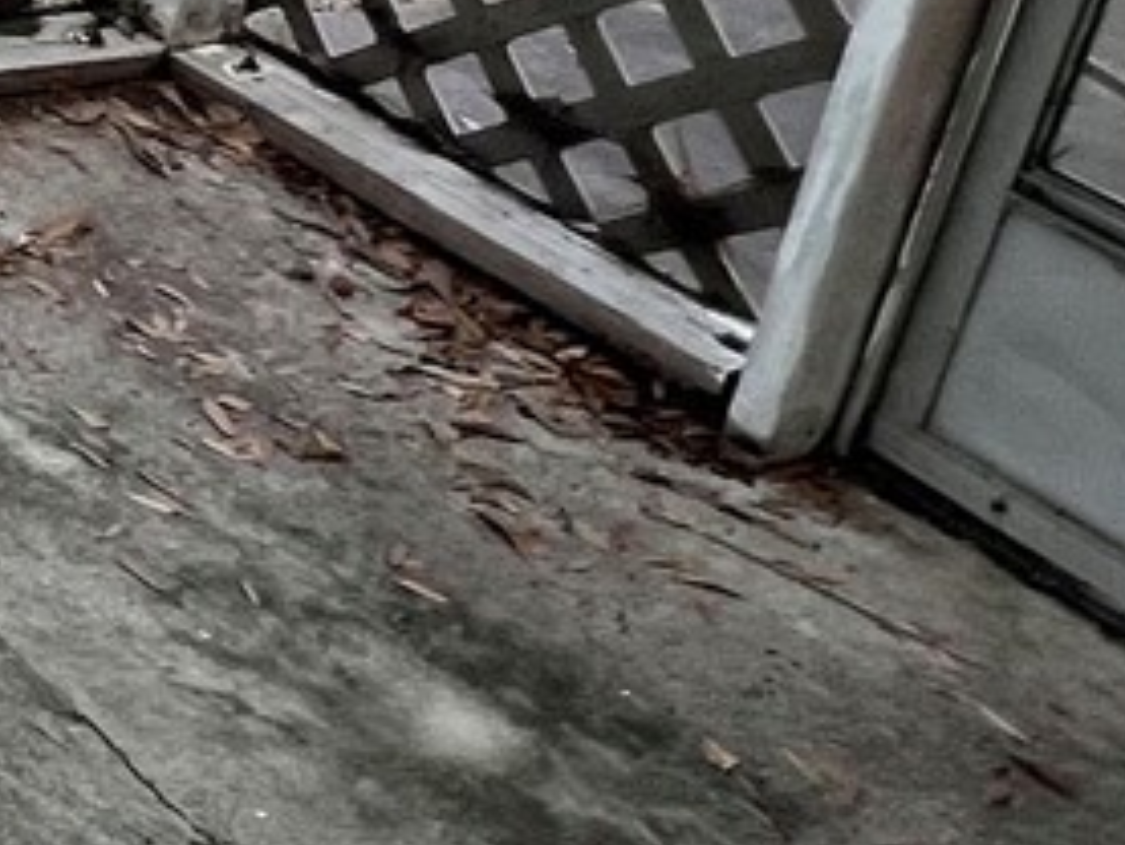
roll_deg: -0.9
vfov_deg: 17.5
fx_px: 2439
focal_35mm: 75
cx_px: -1417
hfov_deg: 16.0
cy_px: -455
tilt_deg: -21.0
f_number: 1.8
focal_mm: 1.57
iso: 32
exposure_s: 1/144
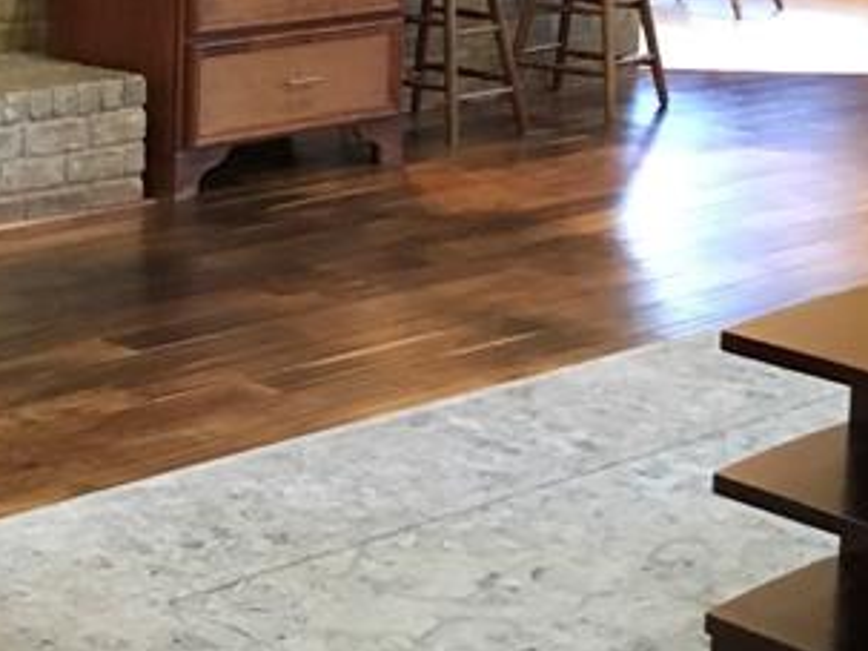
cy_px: -72
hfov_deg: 18.1
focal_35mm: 98
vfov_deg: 14.7
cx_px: -381
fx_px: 2456
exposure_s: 1/20
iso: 200
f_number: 2.2
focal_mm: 4.15
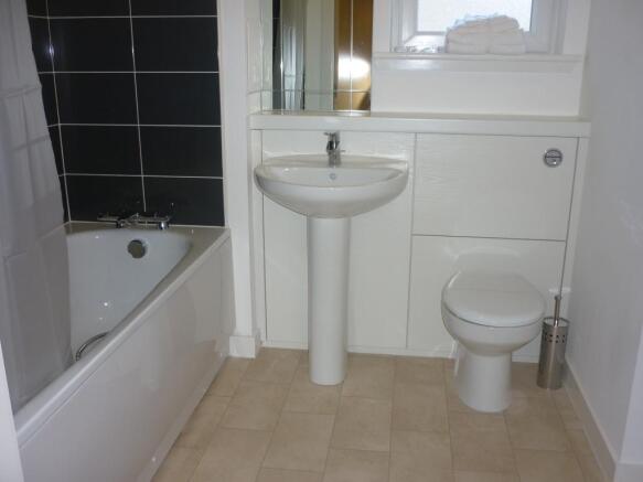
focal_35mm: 33
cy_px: 241
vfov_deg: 42.9
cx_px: 322
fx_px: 613
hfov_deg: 55.4
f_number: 2.8
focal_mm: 5.5
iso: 100
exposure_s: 1/30
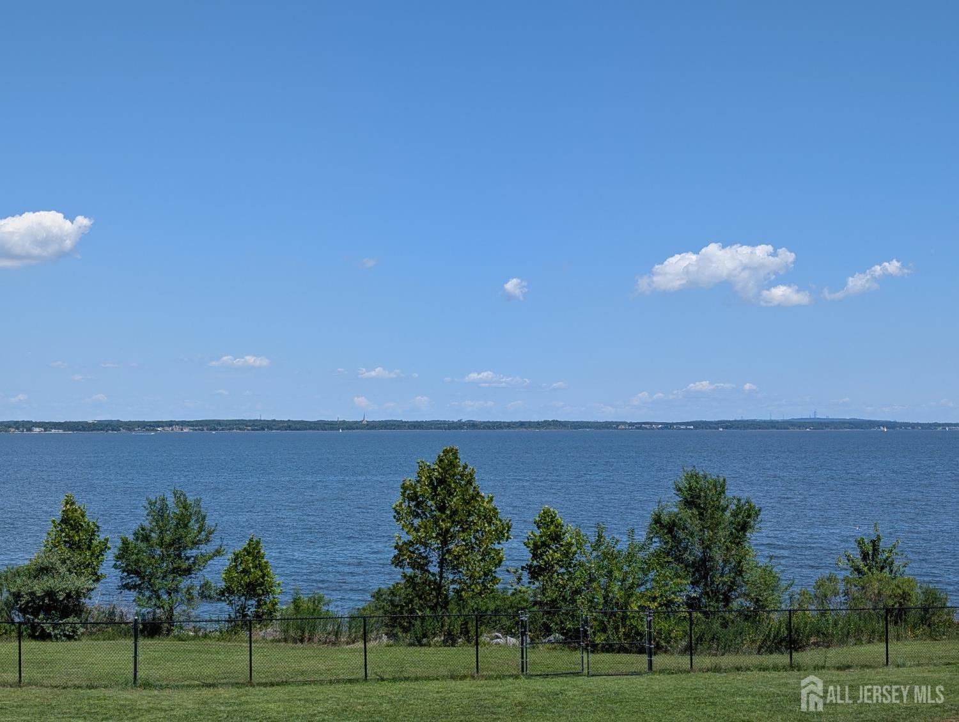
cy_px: 361
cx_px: 480
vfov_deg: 29.7
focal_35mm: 49
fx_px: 1359
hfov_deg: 38.9
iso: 20
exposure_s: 1/1203
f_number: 1.68
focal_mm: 6.9
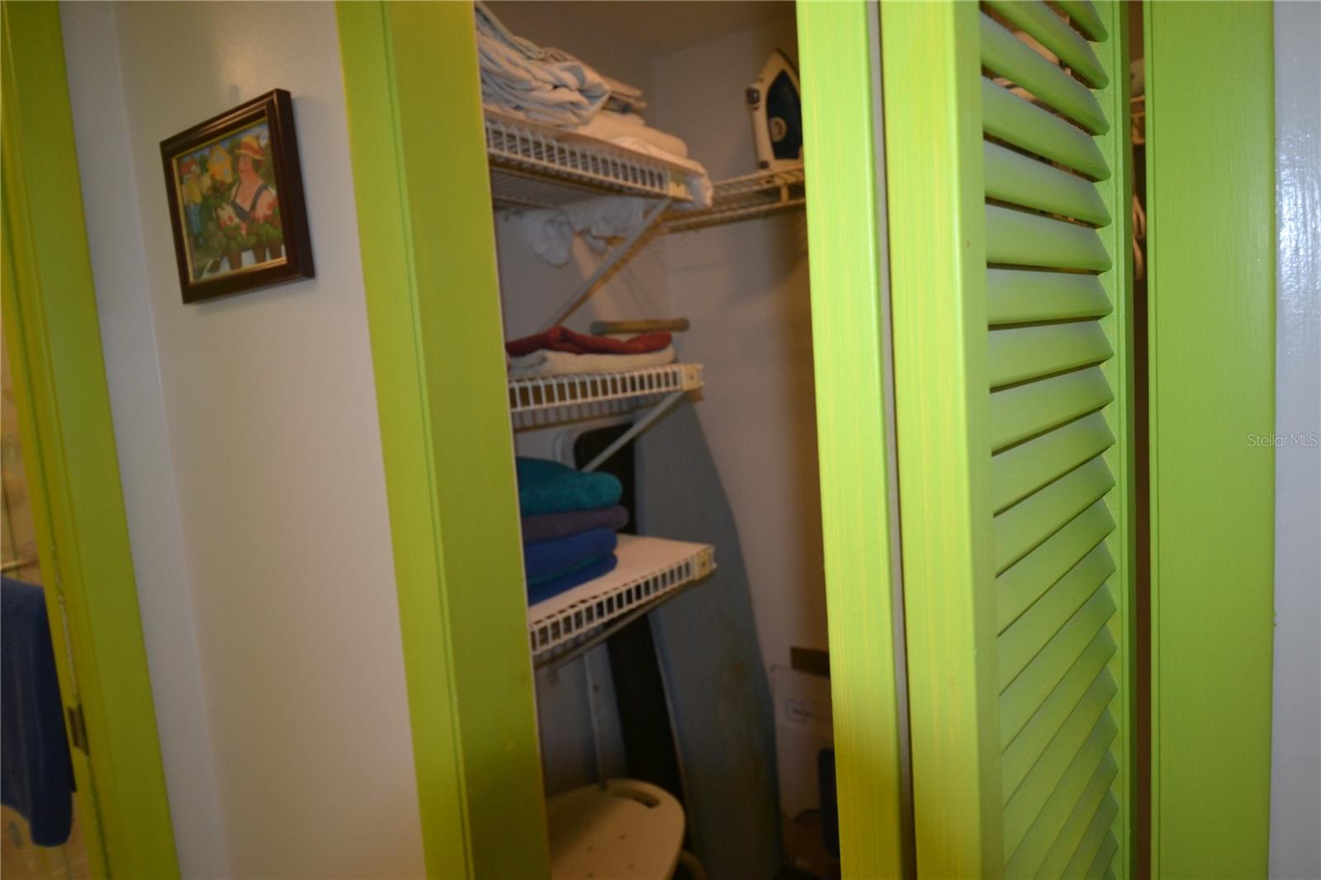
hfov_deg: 81.2
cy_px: 440
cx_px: 660
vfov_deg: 59.5
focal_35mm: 21
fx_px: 770
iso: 640
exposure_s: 1/60
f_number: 4
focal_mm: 14
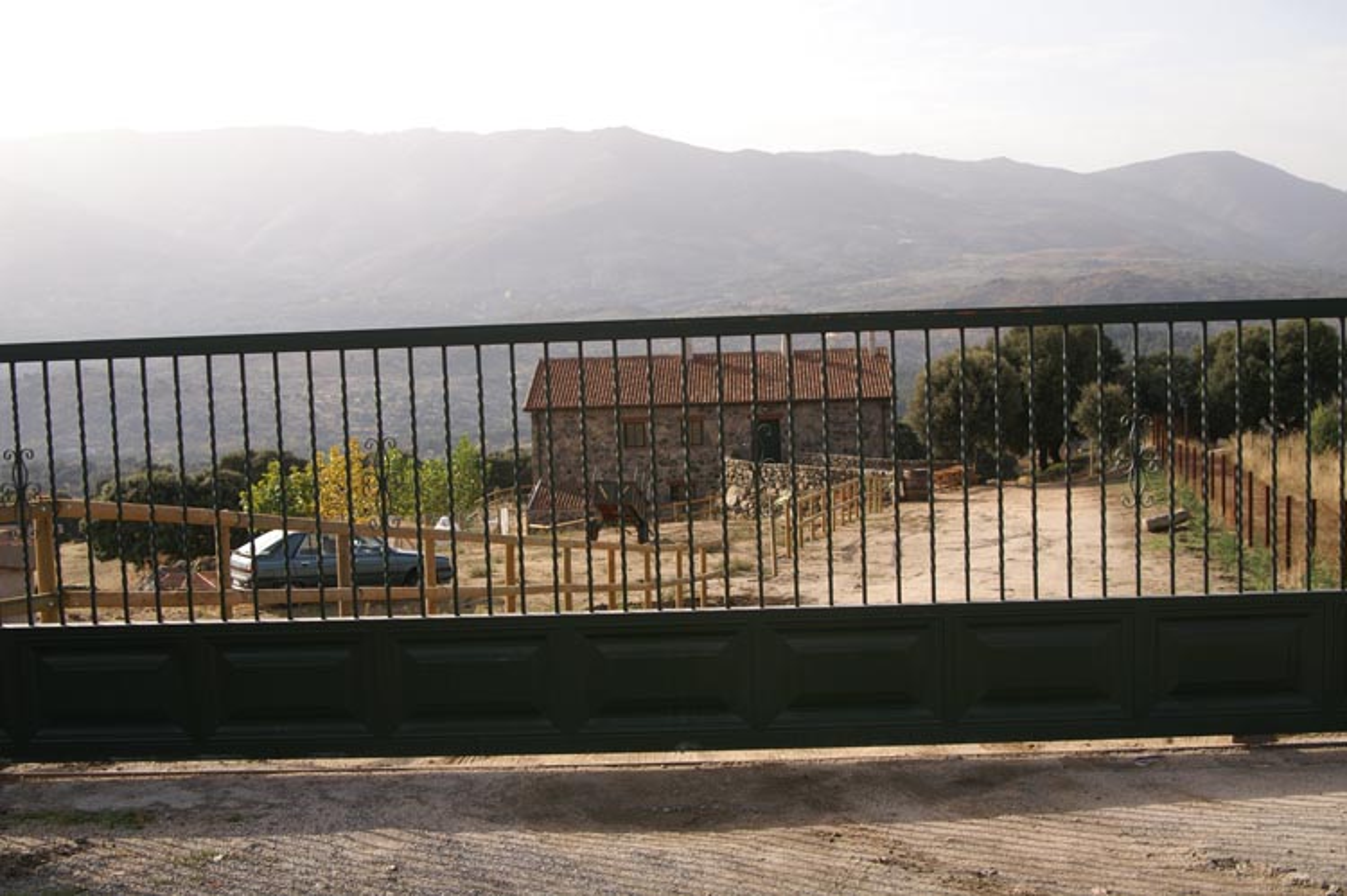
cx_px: 674
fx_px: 1570
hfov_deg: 46.4
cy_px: 448
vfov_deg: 31.9
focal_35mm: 42
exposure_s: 1/125
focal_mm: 28
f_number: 10
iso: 100
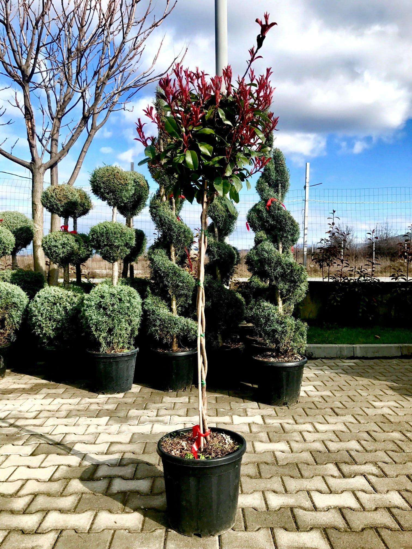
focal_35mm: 28
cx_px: 206
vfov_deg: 63.4
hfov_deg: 49.7
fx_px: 444
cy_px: 274
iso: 20
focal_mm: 3.99
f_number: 1.8
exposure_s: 1/1773
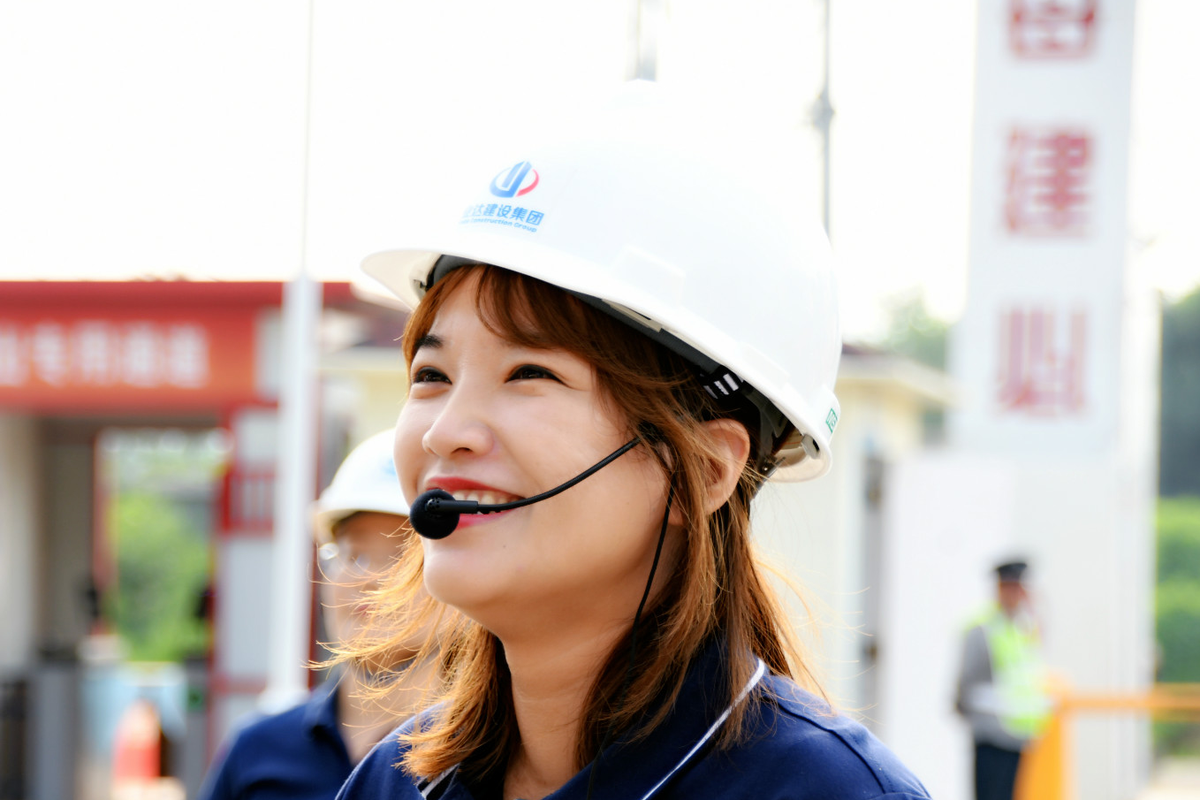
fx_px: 6165
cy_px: 453
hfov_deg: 11.1
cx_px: 537
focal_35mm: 185
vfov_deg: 7.4
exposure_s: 1/160
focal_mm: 105
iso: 220
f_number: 5.6
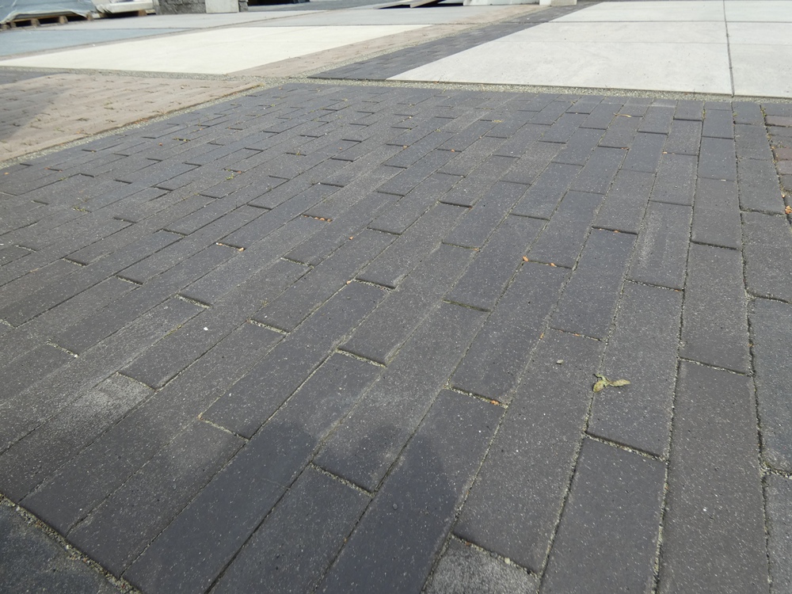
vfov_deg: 66.0
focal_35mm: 20
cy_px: 297
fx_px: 458
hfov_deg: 81.7
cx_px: 396
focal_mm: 3.6
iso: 80
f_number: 2.8
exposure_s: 1/800
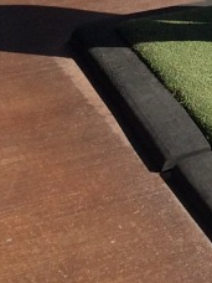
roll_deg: +0.3
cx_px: 522
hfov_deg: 7.9
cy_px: -225
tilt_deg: -14.3
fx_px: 1421
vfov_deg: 10.7
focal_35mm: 174
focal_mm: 4.15
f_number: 2.2
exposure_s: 1/1580
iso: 32
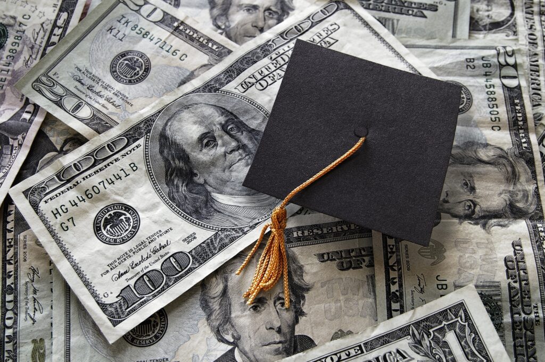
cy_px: 181
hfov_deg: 45.0
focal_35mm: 44
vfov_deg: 30.8
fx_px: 658
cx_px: 272
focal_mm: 29
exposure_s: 1/3.33
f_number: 8
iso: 200
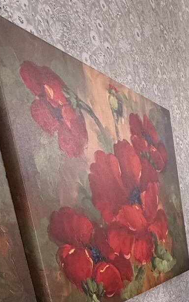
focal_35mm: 48
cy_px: 300
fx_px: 396
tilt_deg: -14.7
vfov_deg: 37.5
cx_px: 360
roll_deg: +2.1
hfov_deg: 18.9
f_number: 2.2
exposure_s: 1/60
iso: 320
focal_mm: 2.22
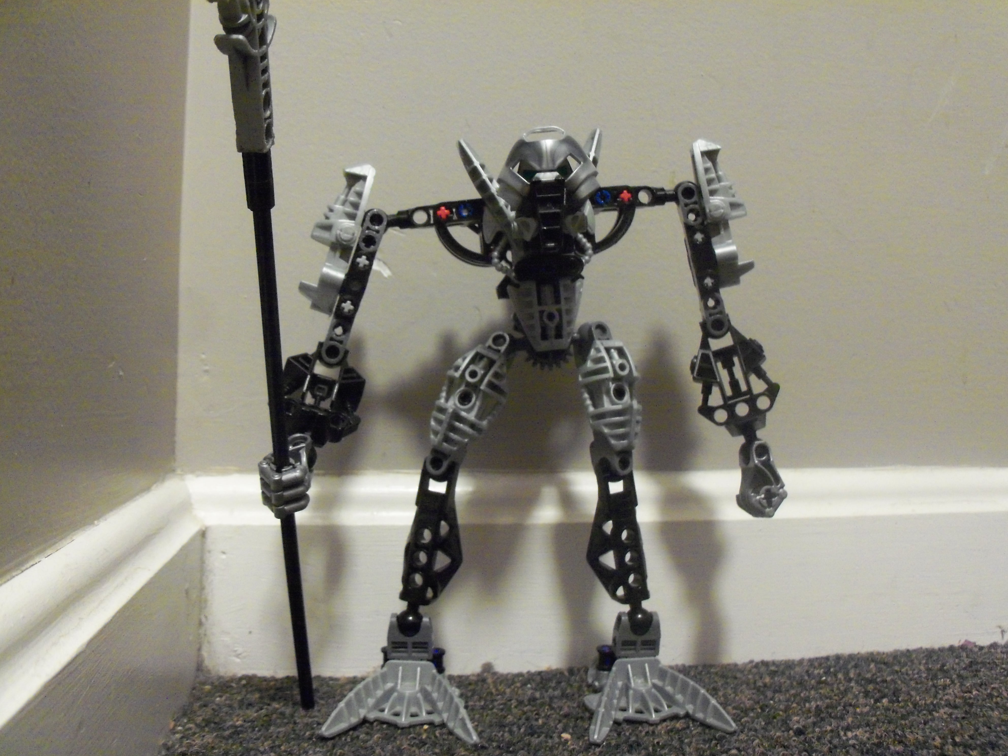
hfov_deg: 52.6
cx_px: 504
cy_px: 378
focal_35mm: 35
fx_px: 1019
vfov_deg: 40.7
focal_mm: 6.3
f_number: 3
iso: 400
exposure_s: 1/2
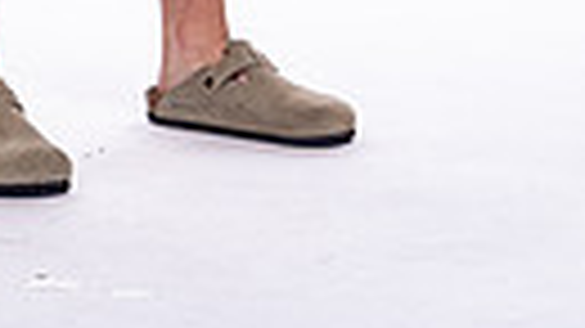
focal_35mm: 362
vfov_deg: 3.3
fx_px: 5613
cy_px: -665
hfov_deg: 6.0
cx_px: 68
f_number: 6.3
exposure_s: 1/250
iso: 400
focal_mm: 100
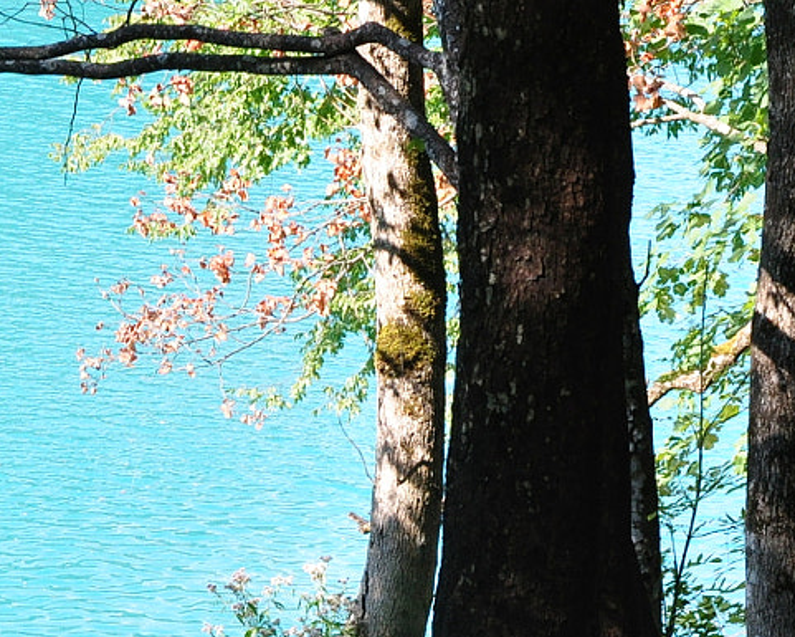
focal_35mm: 234
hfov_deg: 8.2
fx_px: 5507
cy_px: 721
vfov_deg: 6.6
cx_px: -145
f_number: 10
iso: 800
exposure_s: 1/250
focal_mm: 50
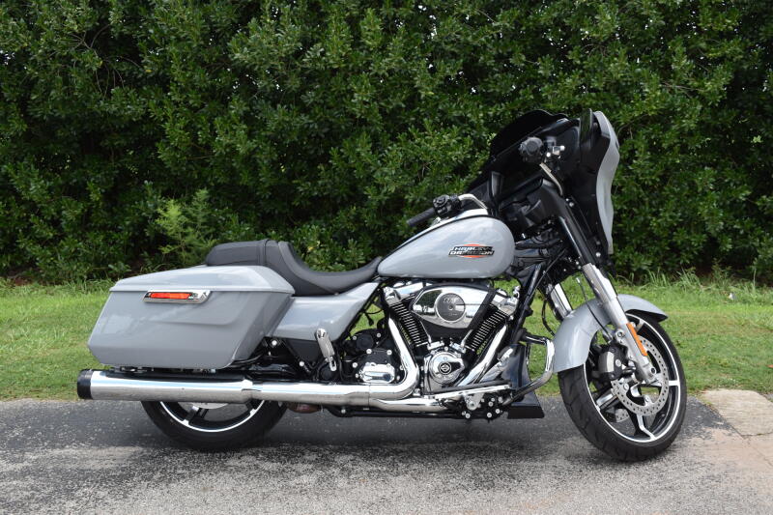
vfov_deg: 33.0
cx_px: 386
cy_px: 258
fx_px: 869
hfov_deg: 47.9
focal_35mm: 40
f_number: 7.1
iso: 100
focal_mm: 27
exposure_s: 1/200
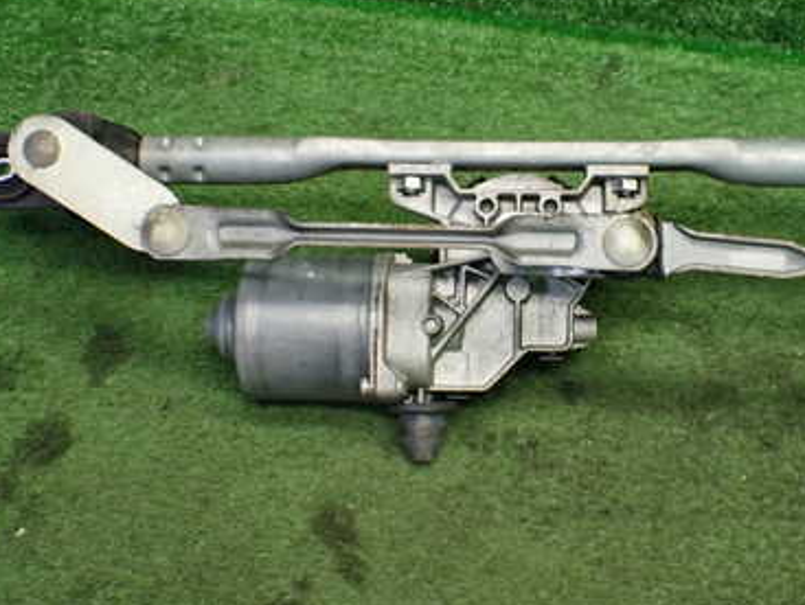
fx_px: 1141
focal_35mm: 49
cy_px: 250
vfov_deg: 29.7
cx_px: 526
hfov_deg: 38.5
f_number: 2.3
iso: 500
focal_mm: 5.4
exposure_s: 1/125
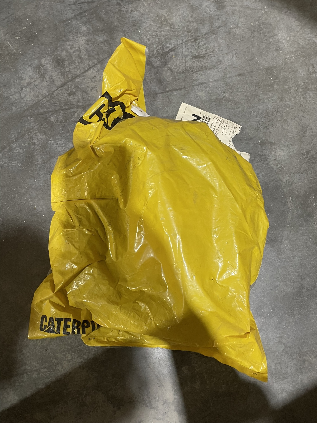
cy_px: 212
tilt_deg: -87.0
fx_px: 317
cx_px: 158
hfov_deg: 53.1
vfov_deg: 67.3
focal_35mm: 26
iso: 320
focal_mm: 4.2
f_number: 1.6
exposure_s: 1/60
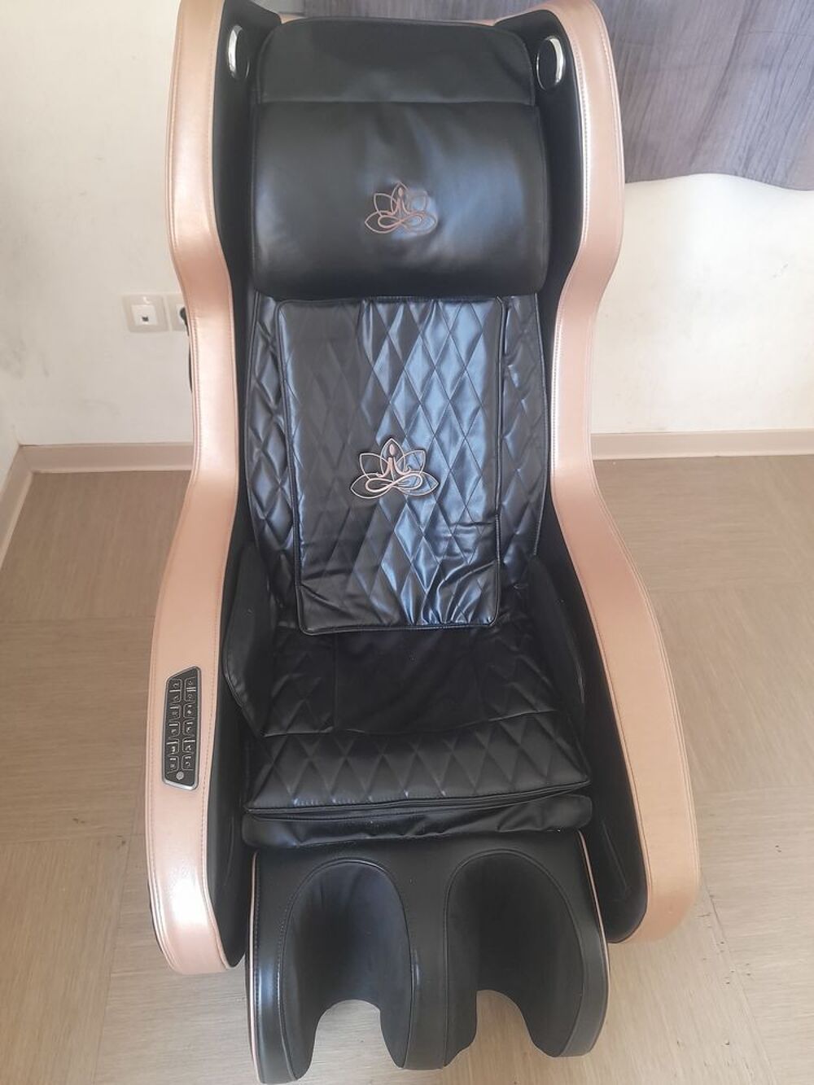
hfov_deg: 54.9
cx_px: 407
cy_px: 542
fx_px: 784
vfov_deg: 69.4
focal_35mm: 25
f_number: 2
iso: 320
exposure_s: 1/50
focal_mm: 4.6
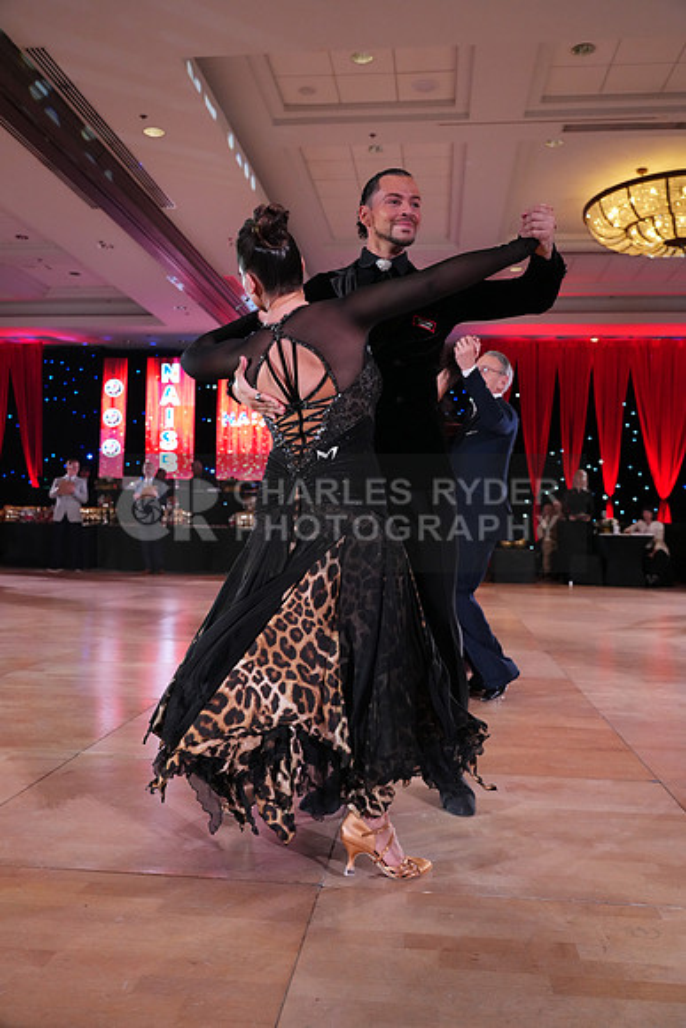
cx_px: 343
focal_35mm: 30
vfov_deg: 61.9
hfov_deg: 43.6
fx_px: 857
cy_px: 514
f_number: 4.5
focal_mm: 30
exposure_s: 1/400
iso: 5000
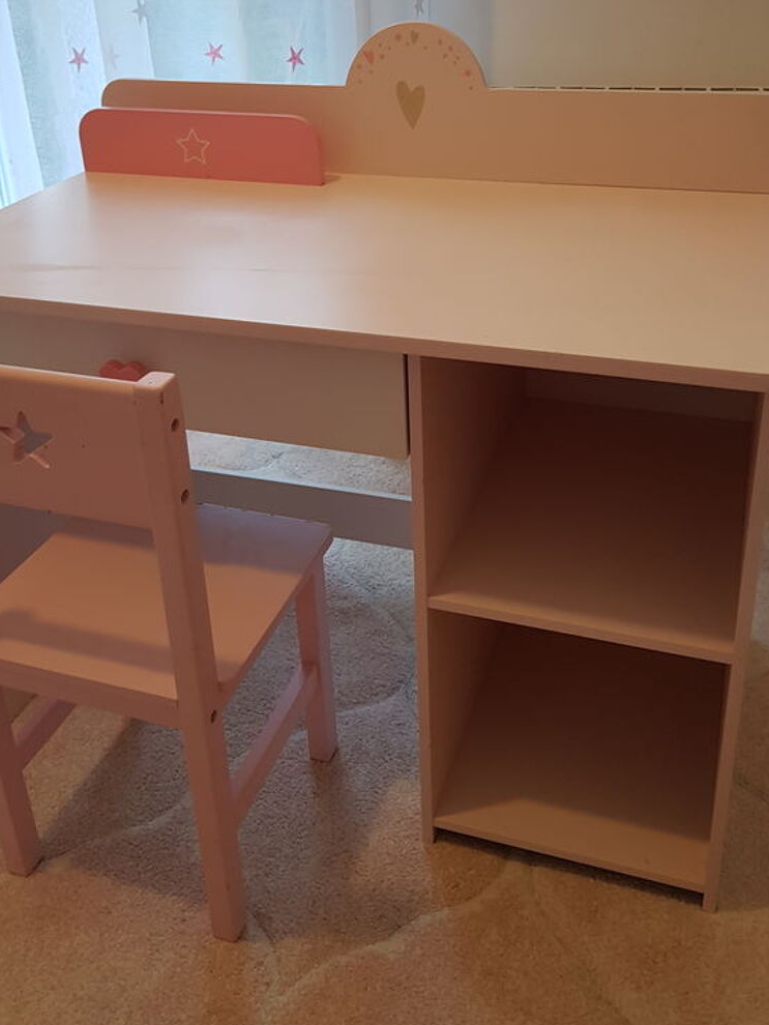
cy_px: 356
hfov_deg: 40.7
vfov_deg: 51.8
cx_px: 376
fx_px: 1036
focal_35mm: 35
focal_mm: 4.2
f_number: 1.7
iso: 100
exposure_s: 1/50
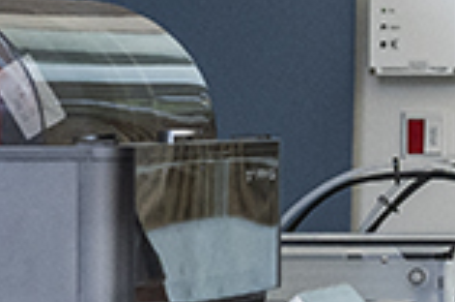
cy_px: 244
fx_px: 2654
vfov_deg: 6.5
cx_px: 768
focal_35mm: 210
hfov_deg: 9.4
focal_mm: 30.5
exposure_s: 1/160
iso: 1250
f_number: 5.6
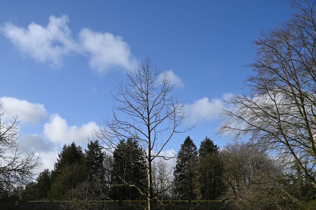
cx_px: 158
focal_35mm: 40
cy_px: 105
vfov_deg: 33.3
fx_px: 351
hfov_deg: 48.5
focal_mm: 40
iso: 100
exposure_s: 1/640
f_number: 5.6
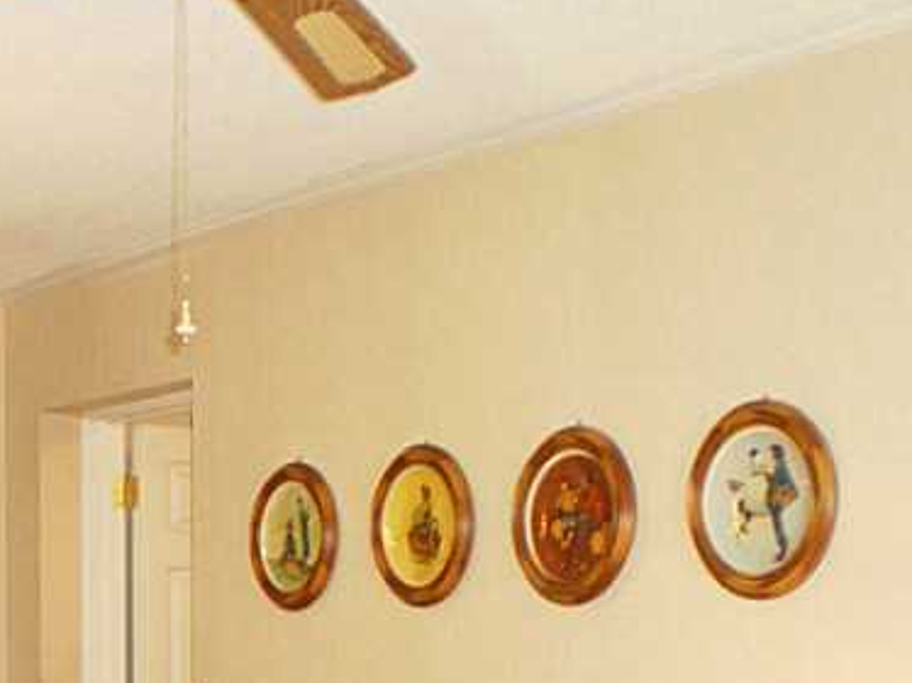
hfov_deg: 24.3
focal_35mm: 77
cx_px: 13
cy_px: 667
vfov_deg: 18.7
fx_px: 2027
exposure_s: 1/30
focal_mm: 6.3
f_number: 3.1
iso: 500
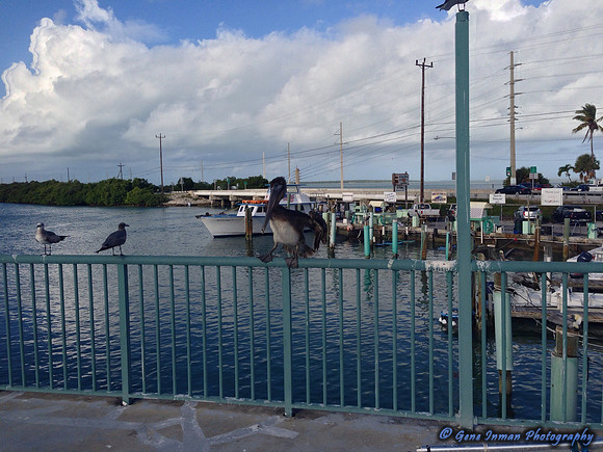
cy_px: 226
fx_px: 575
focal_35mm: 33
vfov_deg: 42.9
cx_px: 302
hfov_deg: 55.4
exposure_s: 1/1938
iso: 50
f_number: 2.4
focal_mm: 4.12
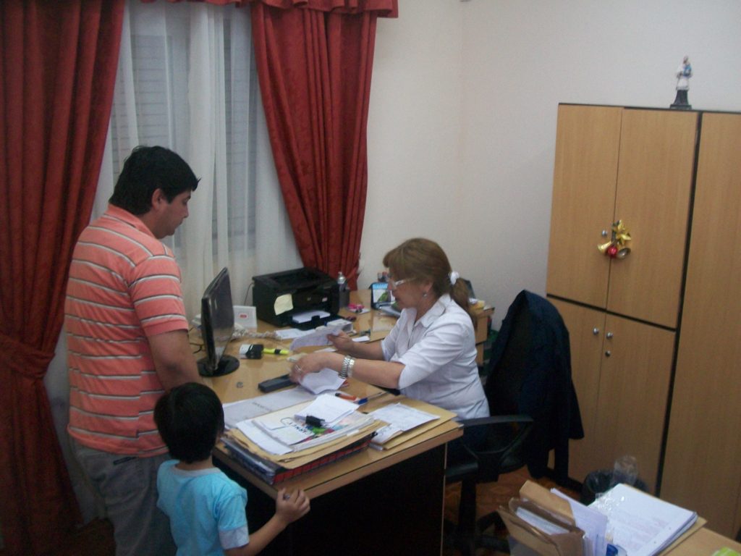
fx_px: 685
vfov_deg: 44.2
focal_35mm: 32
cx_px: 370
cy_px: 278
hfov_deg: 56.8
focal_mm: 5.7
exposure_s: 1/30
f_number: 2.9
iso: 160
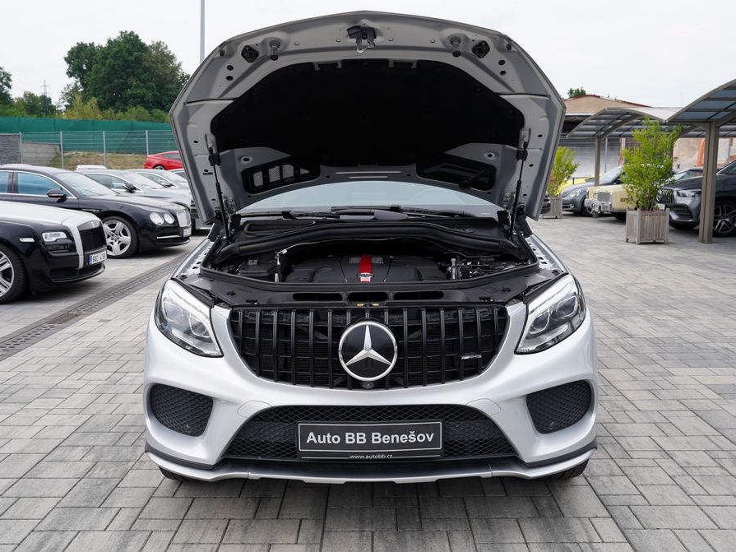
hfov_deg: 55.4
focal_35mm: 33
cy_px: 272
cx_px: 360
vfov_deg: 42.9
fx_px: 702
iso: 100
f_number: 6.3
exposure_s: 1/125
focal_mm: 30
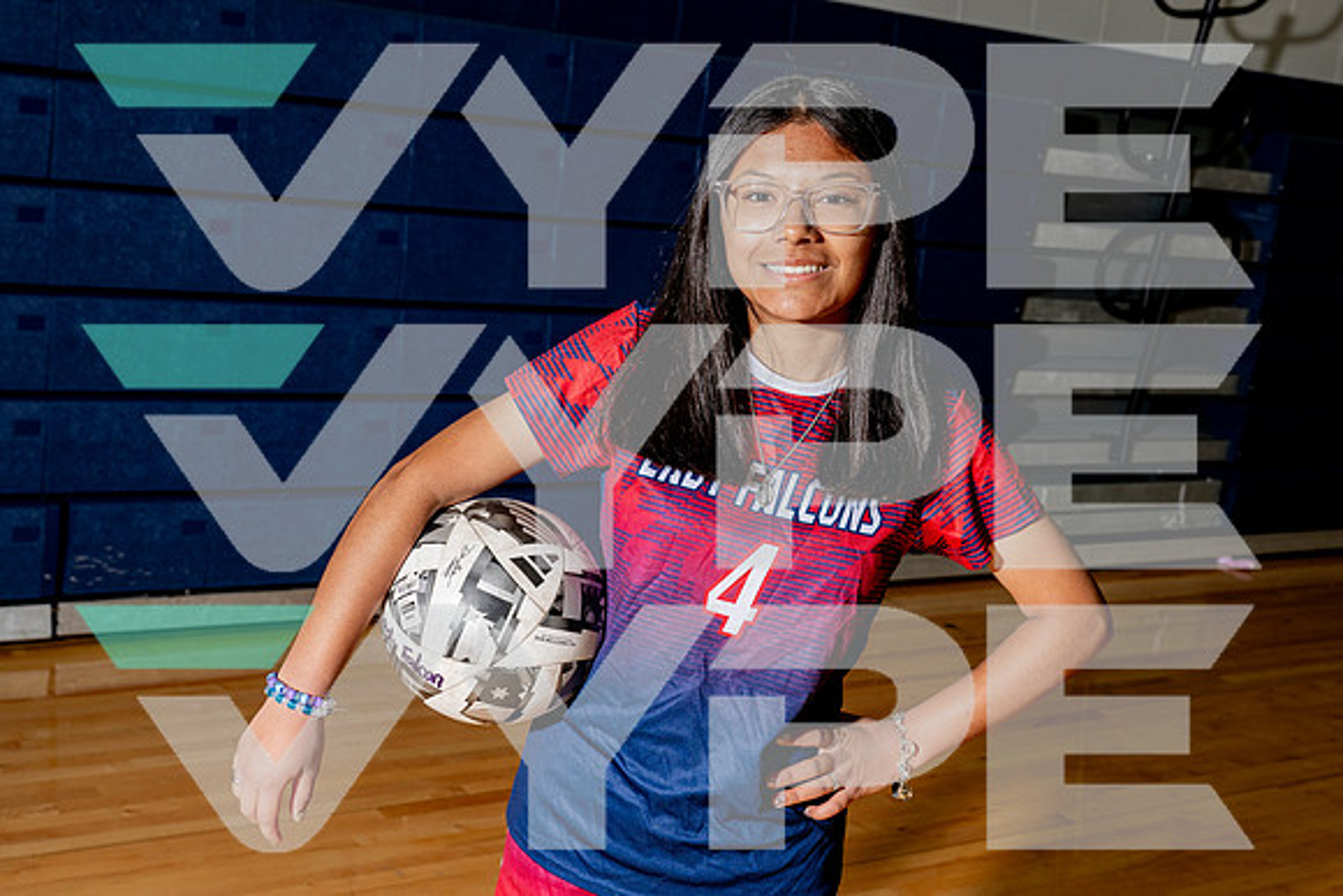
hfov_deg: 43.0
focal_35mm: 46
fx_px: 1706
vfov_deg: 29.4
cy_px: 448
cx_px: 672
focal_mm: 43
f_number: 7.1
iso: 320
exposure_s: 1/250
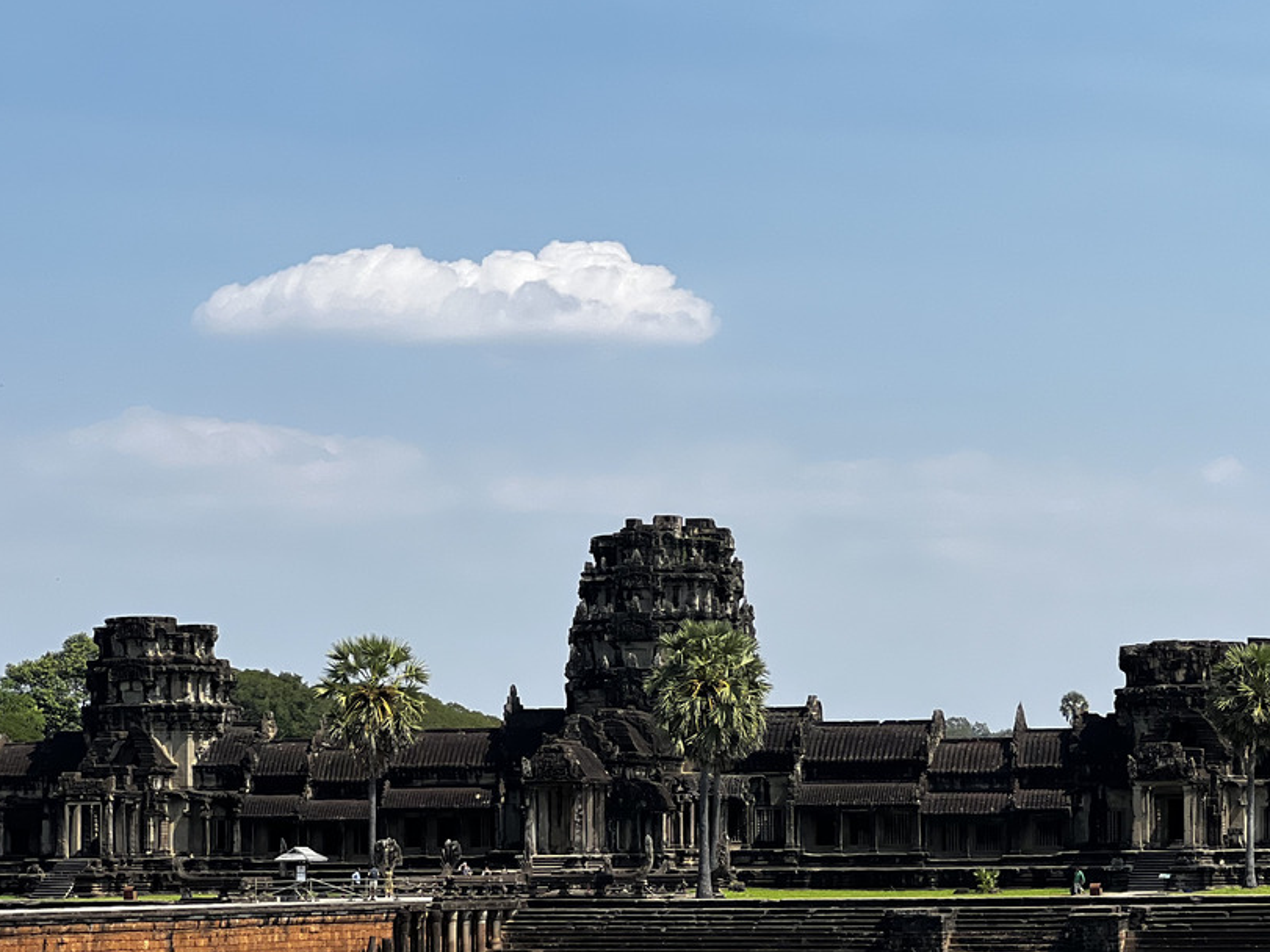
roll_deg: +0.3
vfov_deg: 13.0
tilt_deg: +3.0
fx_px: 4182
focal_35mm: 114
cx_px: 907
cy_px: 689
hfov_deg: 17.2
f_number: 2.8
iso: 32
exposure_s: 1/943
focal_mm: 9
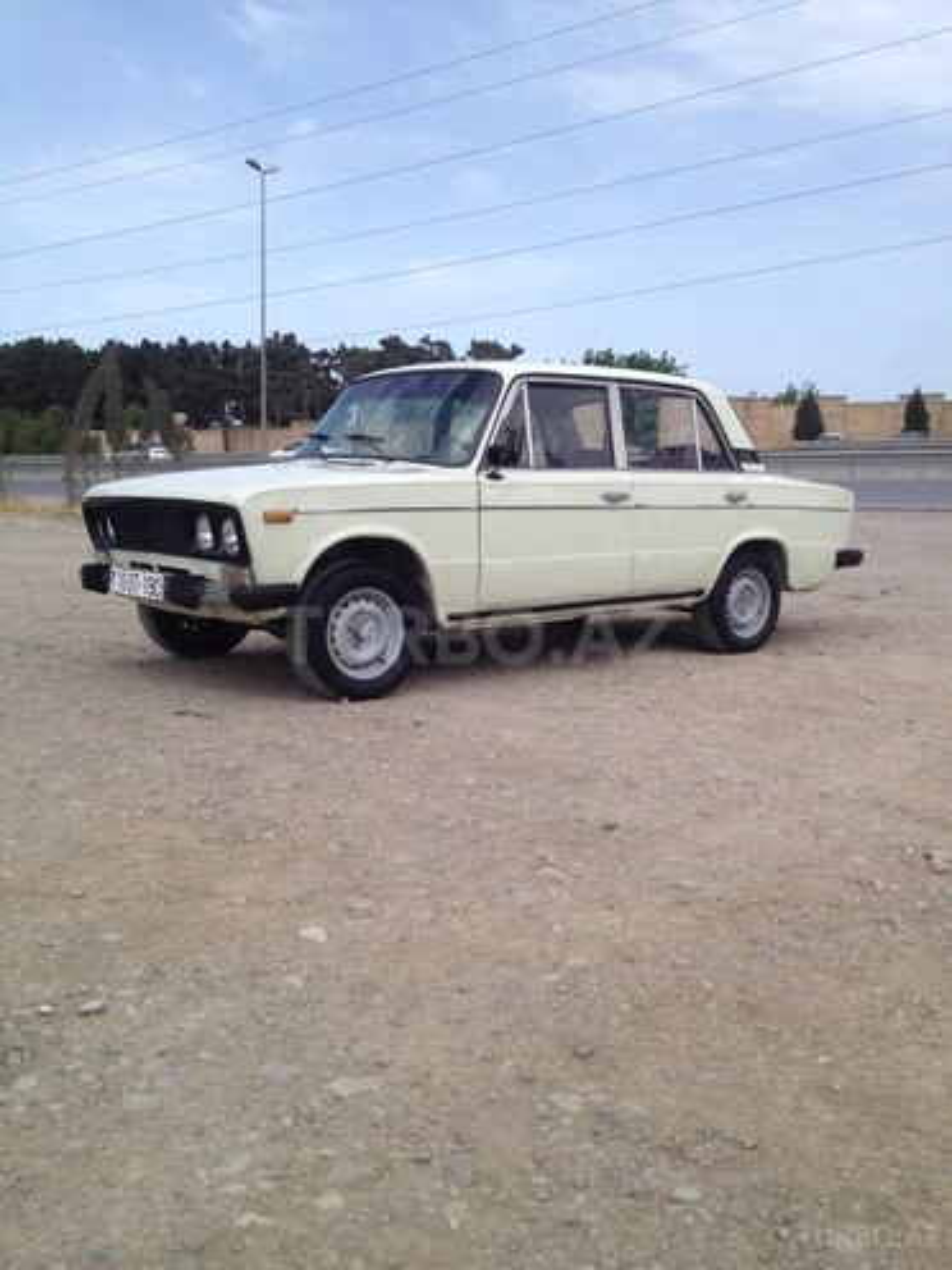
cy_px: 635
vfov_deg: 52.6
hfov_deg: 40.7
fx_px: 1283
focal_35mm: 35
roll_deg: +0.0
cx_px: 476
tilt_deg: -6.6
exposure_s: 1/1972
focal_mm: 4.28
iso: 50
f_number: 2.4
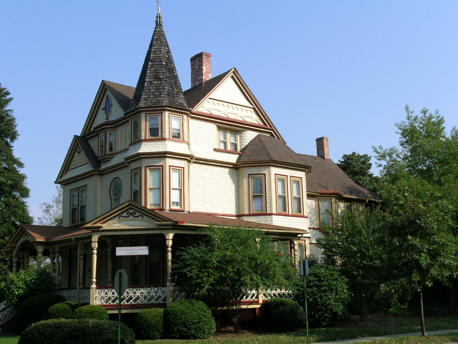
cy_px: 172
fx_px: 662
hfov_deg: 38.2
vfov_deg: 29.1
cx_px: 229
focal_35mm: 50
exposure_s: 1/192
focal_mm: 10.3
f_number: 7.6
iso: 50
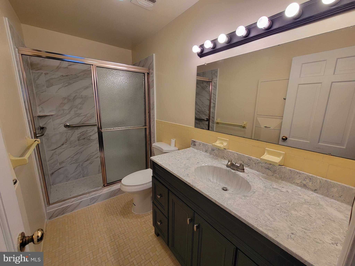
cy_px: 133
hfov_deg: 106.2
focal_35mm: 13
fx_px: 133
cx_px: 178
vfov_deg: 89.9
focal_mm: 2.2
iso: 100
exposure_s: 1/120
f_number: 2.2
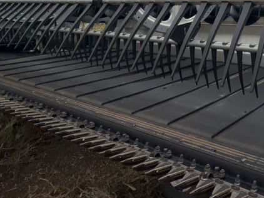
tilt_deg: +12.4
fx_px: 259
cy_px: -39
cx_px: 295
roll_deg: +0.4
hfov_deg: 41.8
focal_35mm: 34
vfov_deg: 33.9
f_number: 2.2
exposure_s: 1/854
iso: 20
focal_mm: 2.22
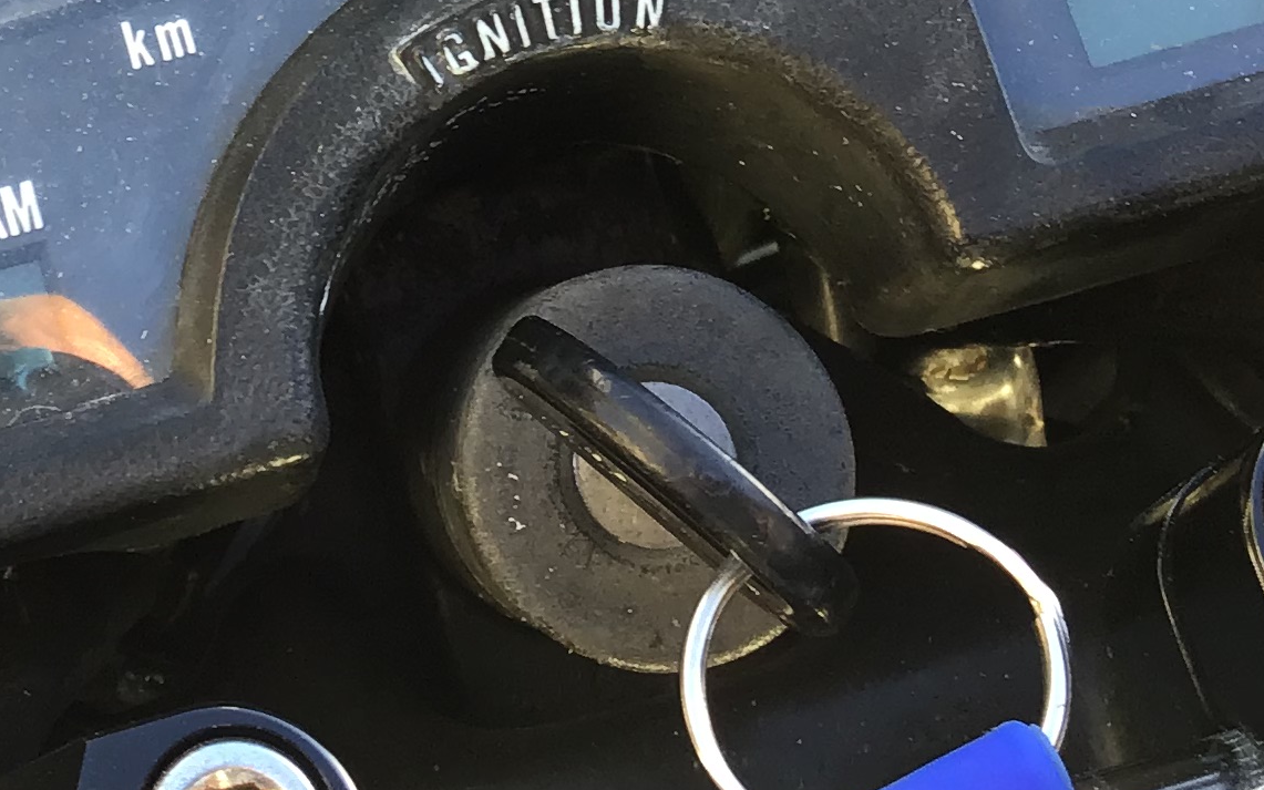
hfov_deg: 21.7
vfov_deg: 13.3
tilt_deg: -41.3
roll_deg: -15.2
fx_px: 3238
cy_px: -290
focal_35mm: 94
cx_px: 157
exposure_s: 1/50
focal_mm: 3.3
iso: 32
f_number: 2.4
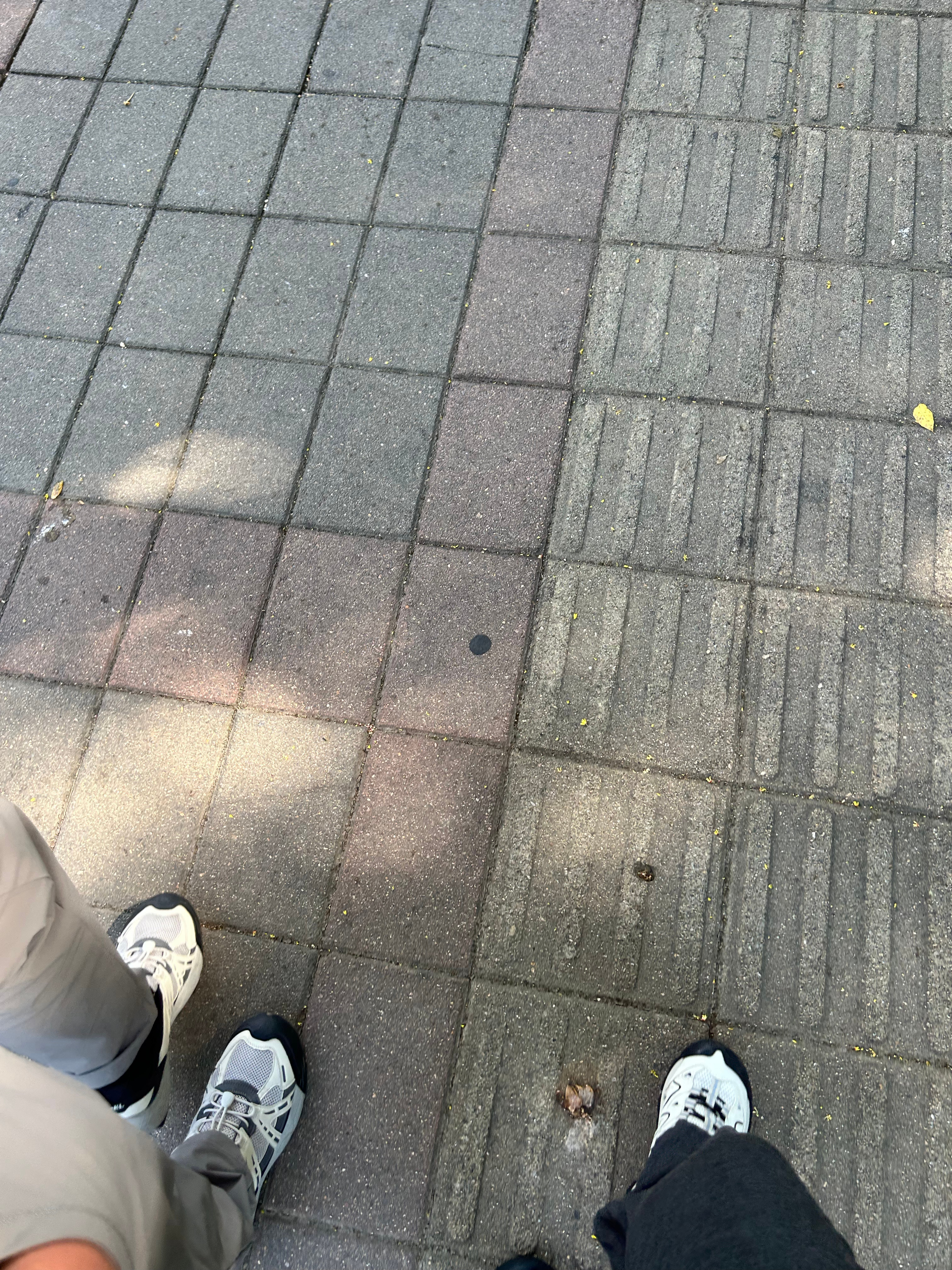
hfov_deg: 53.1
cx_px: 476
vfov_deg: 67.3
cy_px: 635
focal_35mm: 26
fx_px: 953
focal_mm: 5.7
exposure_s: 1/241
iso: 40
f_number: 1.5
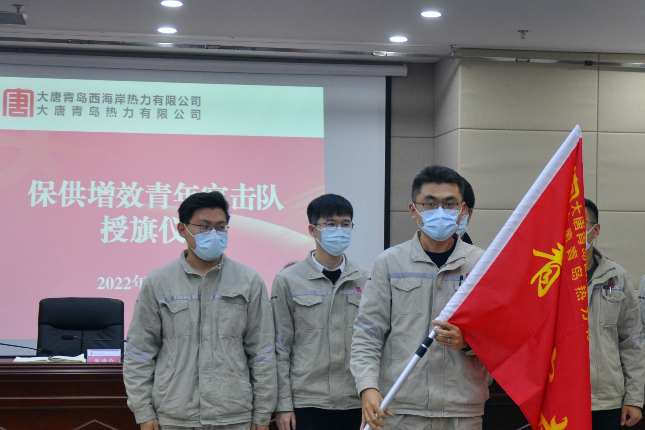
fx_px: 752
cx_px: 322
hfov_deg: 46.4
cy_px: 215
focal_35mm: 42
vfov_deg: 31.9
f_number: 4.2
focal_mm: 28
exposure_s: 1/80
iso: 400
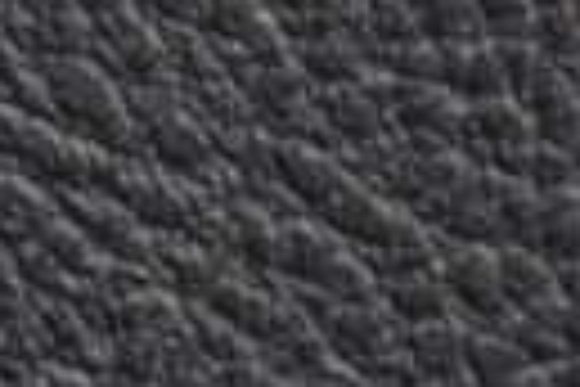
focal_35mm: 654
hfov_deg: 3.1
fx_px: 10535
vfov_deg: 2.1
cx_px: -1241
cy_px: 558
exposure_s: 1/20
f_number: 6.3
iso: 400
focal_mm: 55
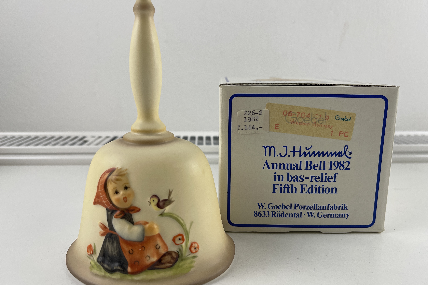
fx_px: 321
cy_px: 139
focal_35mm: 27
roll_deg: -1.0
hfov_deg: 67.4
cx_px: 220
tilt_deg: -12.3
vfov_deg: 47.9
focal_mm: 5.1
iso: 32
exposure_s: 1/175
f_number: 1.6
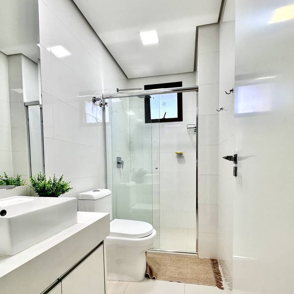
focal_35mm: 19
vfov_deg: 76.8
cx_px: 154
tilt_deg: -2.0
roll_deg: +0.0
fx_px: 183
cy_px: 176
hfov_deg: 77.6
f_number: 2.2
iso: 100
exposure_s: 1/120
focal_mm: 2.22
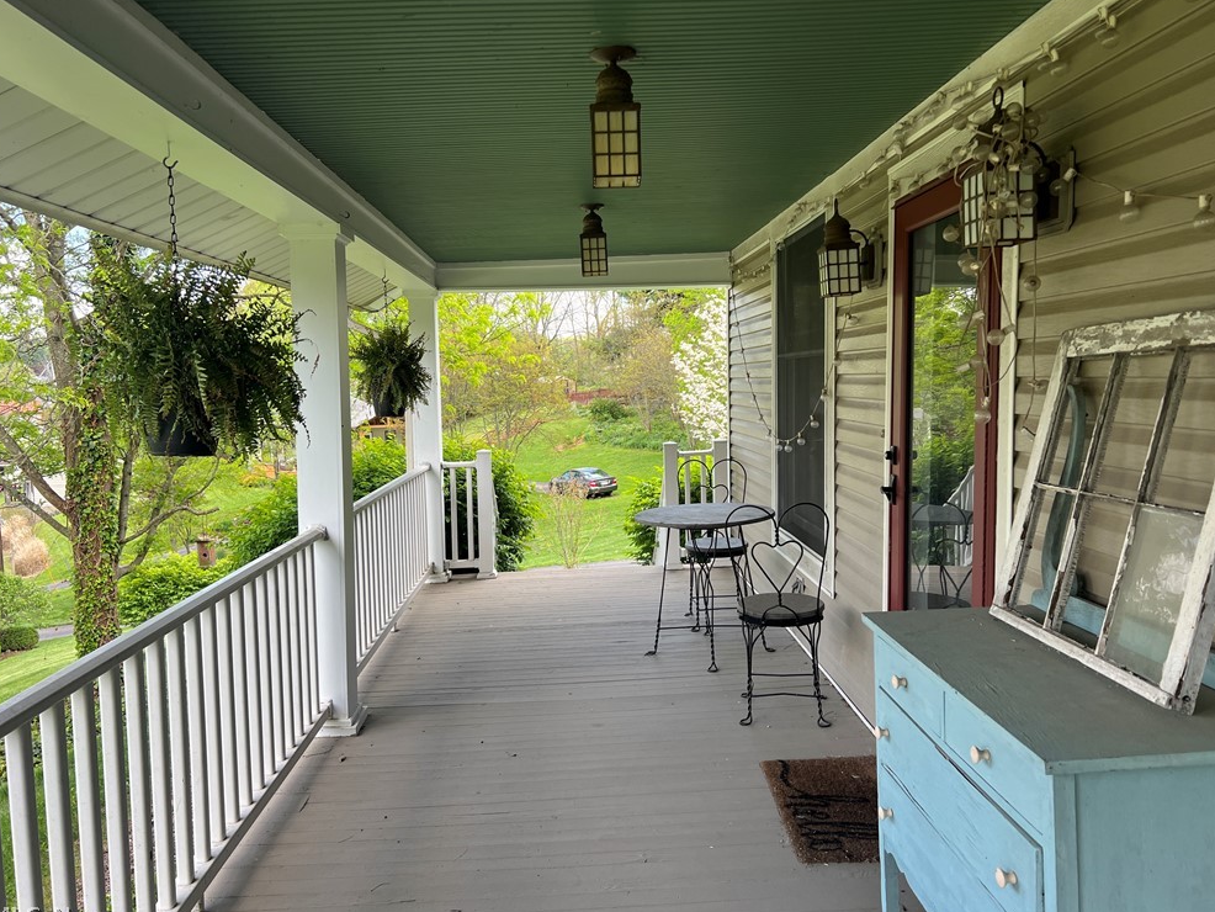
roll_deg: +2.1
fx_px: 948
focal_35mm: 27
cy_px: 465
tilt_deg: -5.7
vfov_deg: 51.4
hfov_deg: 65.3
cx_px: 612
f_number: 1.5
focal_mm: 5.7
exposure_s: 1/499
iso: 50
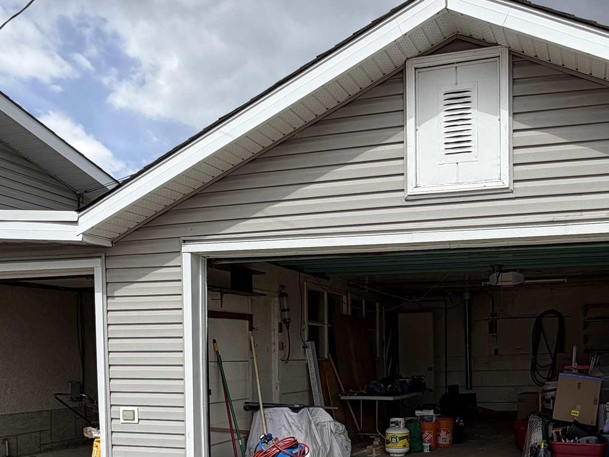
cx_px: 456
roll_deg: +0.4
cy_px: 371
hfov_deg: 54.2
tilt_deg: -2.4
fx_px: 563
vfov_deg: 42.1
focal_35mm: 32
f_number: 2.2
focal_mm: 2.22
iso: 20
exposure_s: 1/770
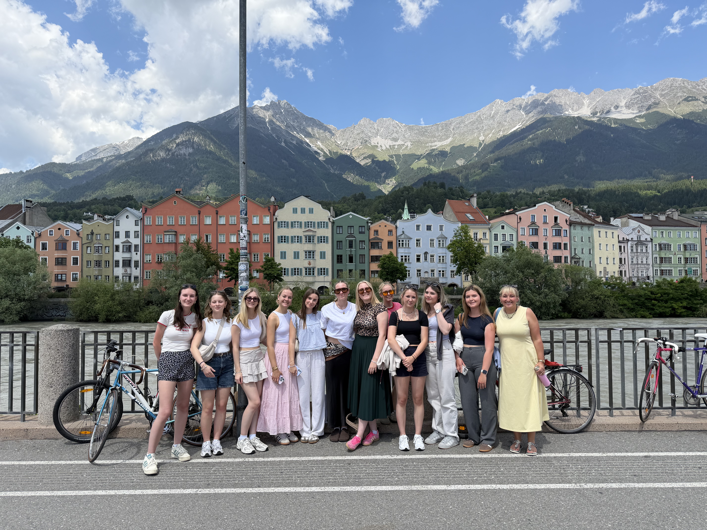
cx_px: 354
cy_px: 265
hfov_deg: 71.6
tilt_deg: +1.1
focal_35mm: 24
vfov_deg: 56.8
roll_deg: +0.3
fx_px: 490
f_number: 1.78
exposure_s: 1/2801
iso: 80
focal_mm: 6.76
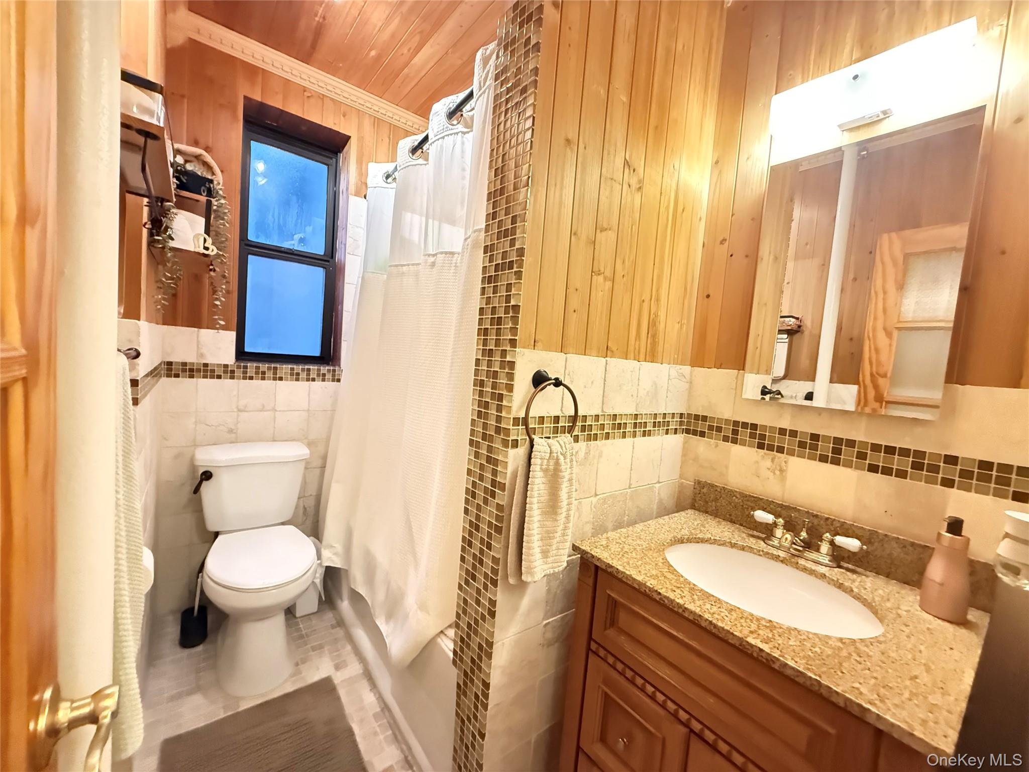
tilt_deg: -4.3
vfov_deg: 85.7
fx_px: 416
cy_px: 386
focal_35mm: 14
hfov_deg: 102.1
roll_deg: -4.9
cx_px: 514
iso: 1600
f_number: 2.2
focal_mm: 2.22
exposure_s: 1/40
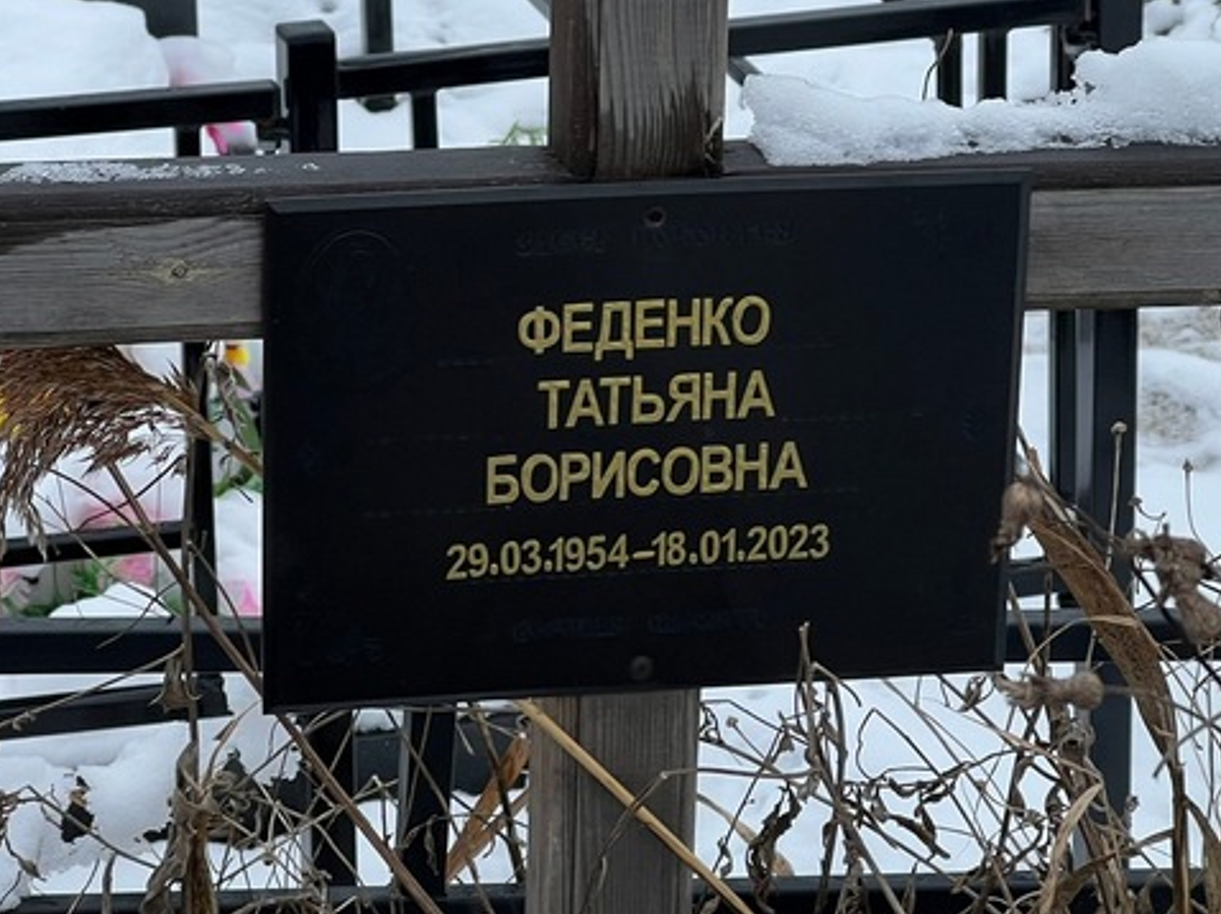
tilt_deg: -23.0
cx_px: 554
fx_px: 4548
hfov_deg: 15.3
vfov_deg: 11.5
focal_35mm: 129
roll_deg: +1.7
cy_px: 462
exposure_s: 1/99
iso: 32
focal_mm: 9
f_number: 2.8
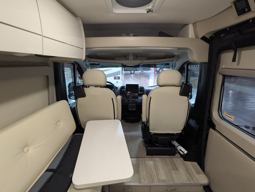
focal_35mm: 16
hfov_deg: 94.4
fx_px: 118
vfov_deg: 78.2
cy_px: 96
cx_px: 128
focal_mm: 2.35
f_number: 2.2
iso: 389
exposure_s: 1/59.2
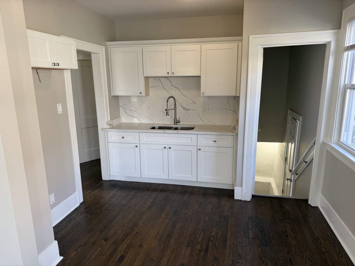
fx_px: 246
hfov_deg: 71.6
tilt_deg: -11.1
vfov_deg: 56.8
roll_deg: +1.6
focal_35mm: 24
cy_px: 133
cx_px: 178
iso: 125
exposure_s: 1/120
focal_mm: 6.76
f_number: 1.78
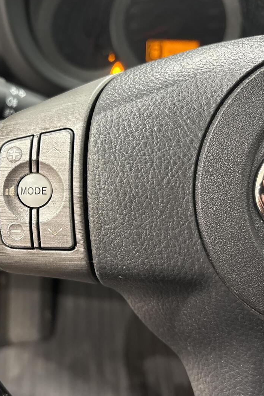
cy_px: 193
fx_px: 407
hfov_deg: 35.5
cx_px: 80
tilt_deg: -34.3
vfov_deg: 51.9
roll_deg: -0.4
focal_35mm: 37
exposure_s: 1/50
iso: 400
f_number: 1.6
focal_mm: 5.96
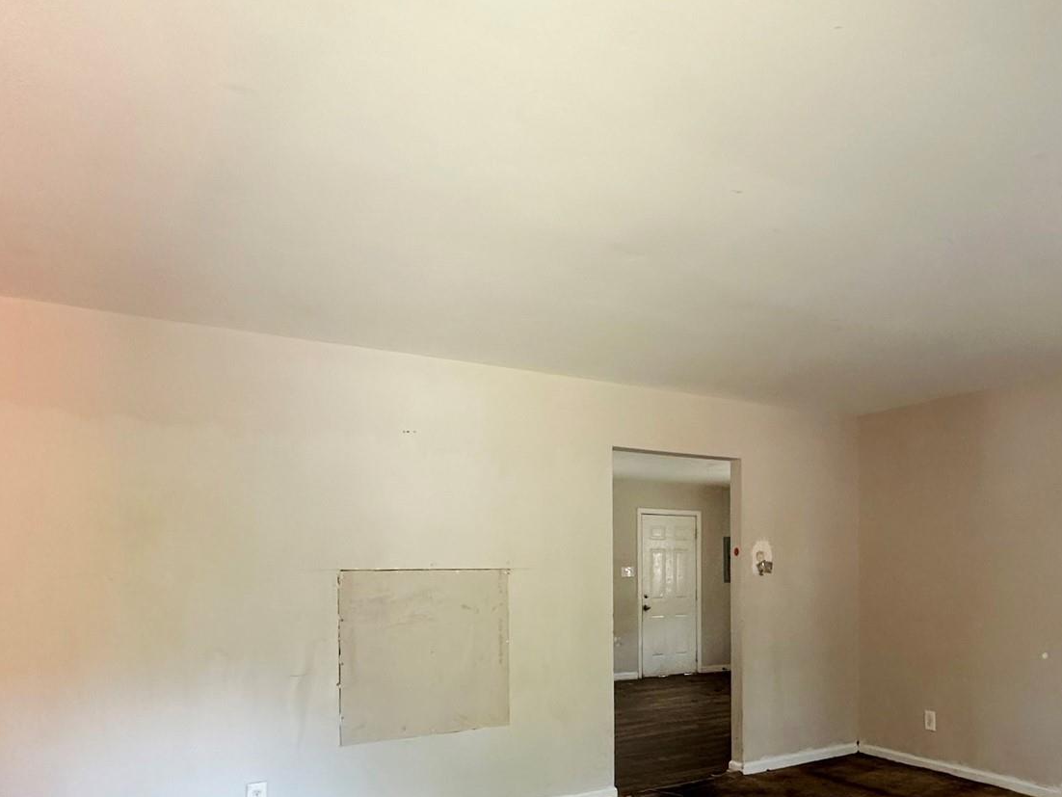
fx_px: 798
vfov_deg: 51.2
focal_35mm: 26
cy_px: 583
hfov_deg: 65.6
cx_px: 706
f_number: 2.2
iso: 250
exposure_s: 1/78
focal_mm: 2.22
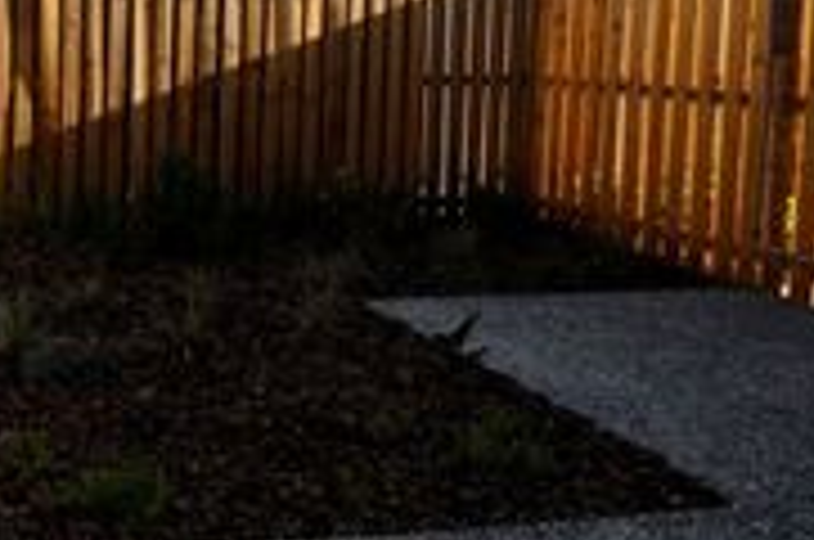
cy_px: 34
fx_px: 880
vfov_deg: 32.1
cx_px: -45
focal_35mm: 39
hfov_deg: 41.4
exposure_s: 1/160
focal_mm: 10
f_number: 8
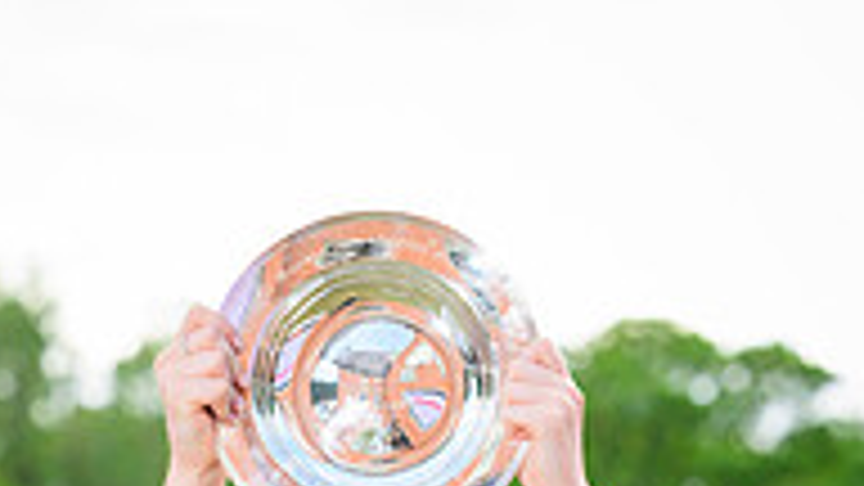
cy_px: 986
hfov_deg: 9.8
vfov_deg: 5.4
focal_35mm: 219
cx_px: 288
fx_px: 5017
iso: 160
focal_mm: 89
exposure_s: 1/200
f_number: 4
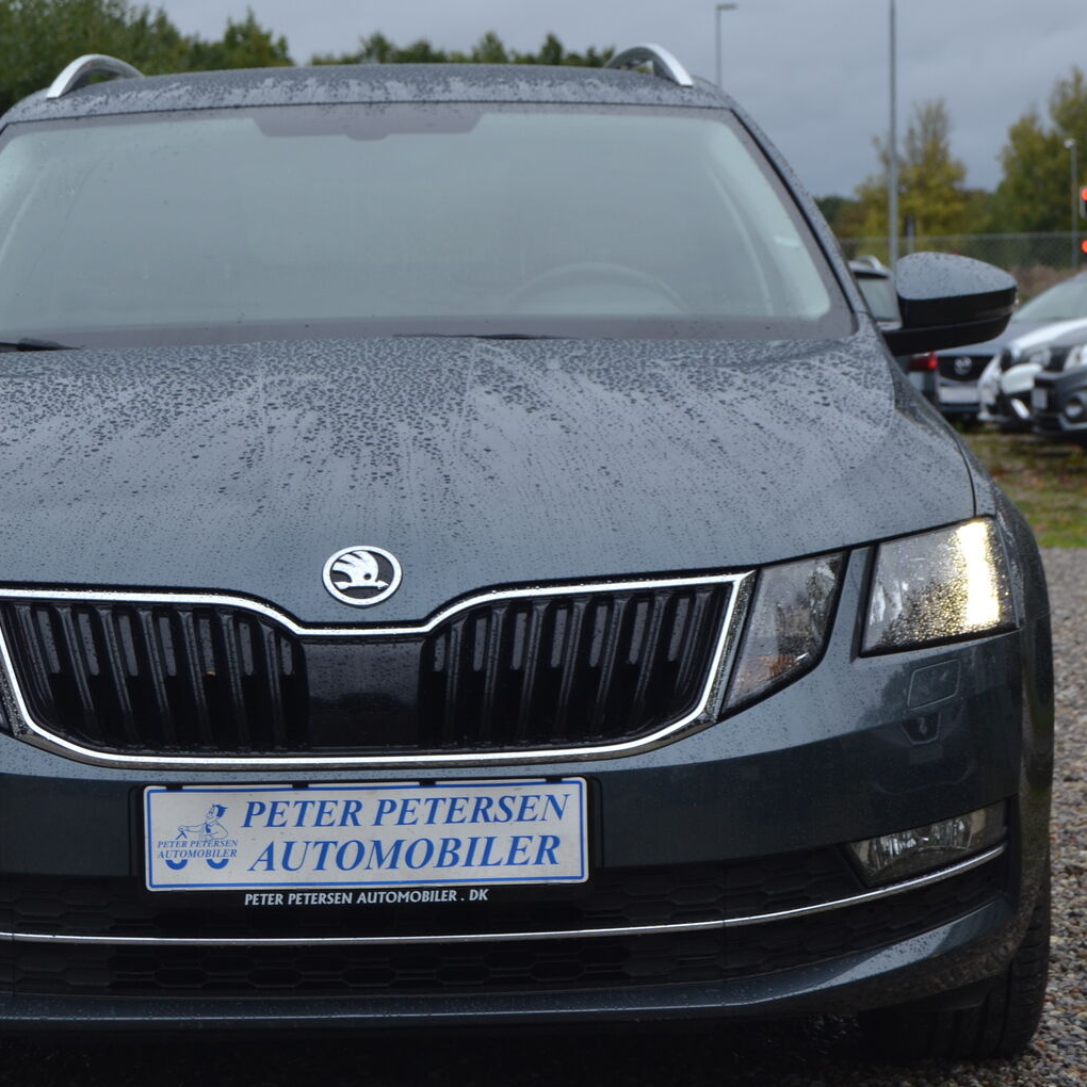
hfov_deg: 18.1
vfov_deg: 18.1
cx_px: 382
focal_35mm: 96
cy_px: 553
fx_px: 3411
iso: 100
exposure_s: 1/200
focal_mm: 40
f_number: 7.1
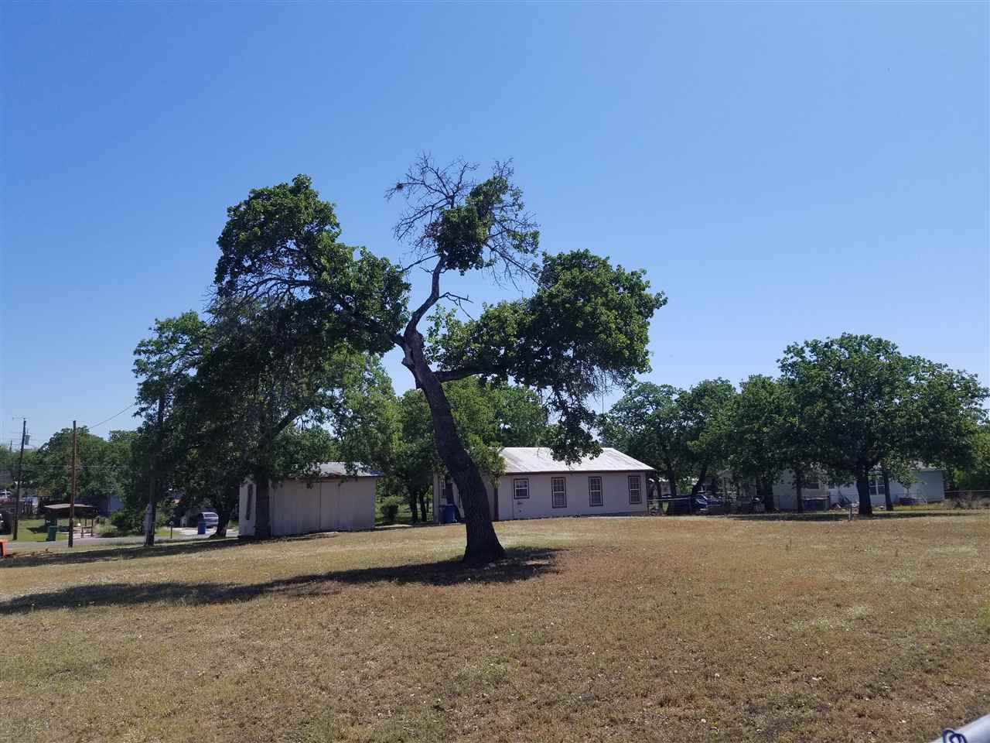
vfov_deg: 53.1
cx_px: 495
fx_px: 744
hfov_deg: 67.3
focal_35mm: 26
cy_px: 372
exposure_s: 1/3336
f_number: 1.7
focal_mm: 4.25
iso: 50
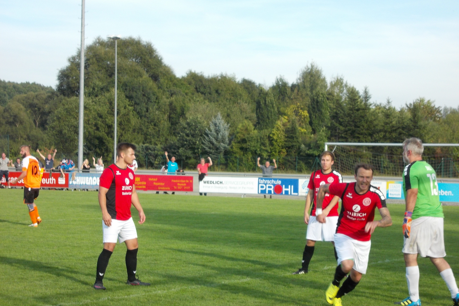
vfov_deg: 13.7
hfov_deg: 20.4
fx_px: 1275
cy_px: 148
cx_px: 229
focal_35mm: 100
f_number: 5.3
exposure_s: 1/125
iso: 80
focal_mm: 13.6
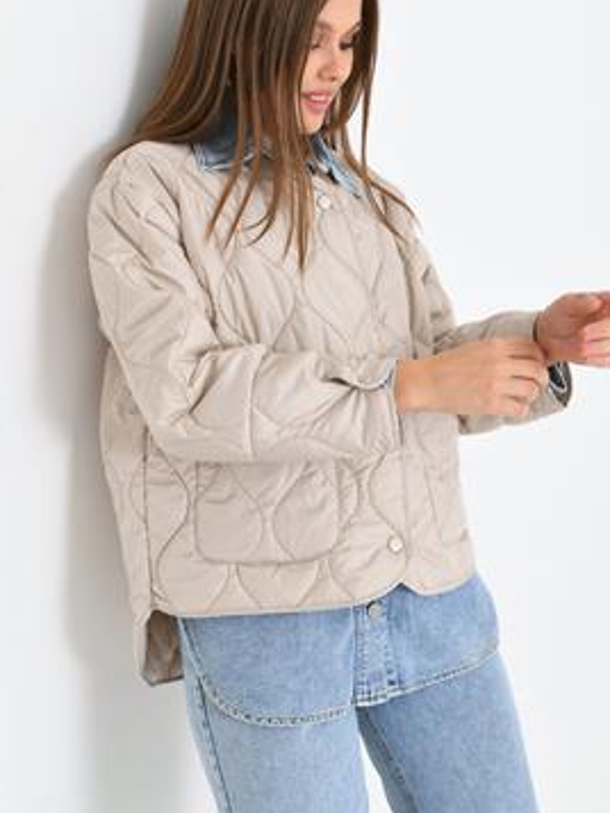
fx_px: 1479
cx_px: 310
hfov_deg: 23.3
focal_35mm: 63
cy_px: 344
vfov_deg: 30.7
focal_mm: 52
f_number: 5.6
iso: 100
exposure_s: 1/125
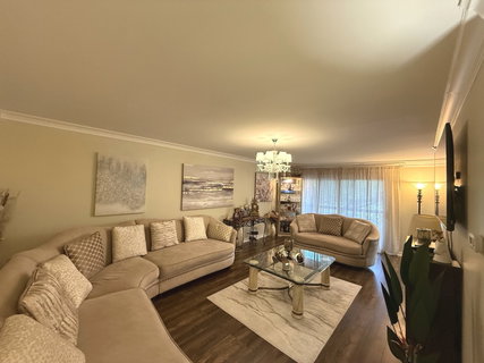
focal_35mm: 14
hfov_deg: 102.1
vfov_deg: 85.6
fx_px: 196
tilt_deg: +1.7
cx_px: 242
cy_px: 182
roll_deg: -1.8
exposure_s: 1/60
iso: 400
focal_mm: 2.22
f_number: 2.2
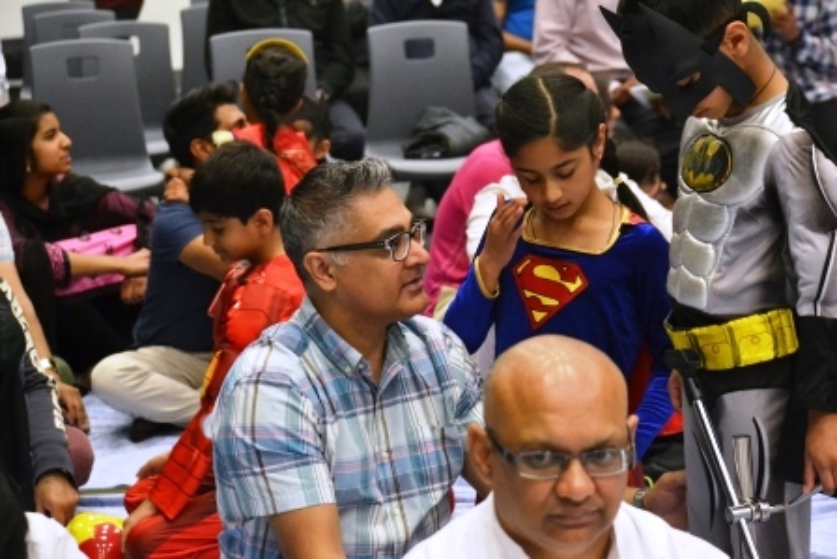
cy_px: 280
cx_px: 418
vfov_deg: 14.7
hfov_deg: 21.9
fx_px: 2163
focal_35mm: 93
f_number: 4.5
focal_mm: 62
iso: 2500
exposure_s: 1/125
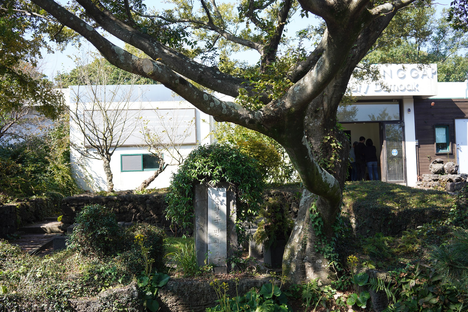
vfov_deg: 37.9
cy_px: 156
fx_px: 455
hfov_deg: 54.4
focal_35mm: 35
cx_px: 234
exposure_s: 1/125
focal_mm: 35
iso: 100
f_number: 5.6
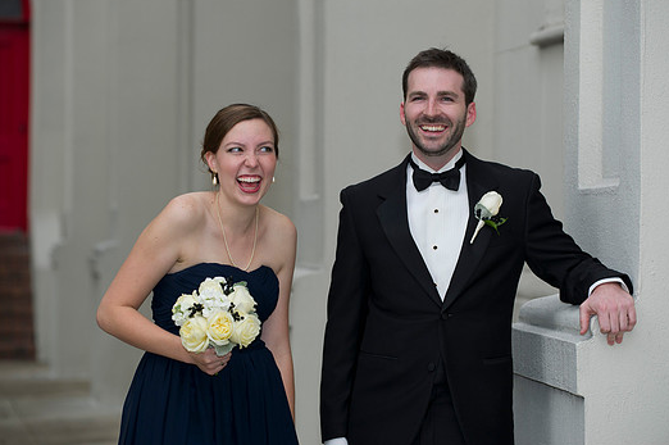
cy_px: 208
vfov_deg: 9.8
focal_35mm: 139
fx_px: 2581
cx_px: 338
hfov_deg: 14.8
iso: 400
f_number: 3.5
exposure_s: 1/125
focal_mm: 125
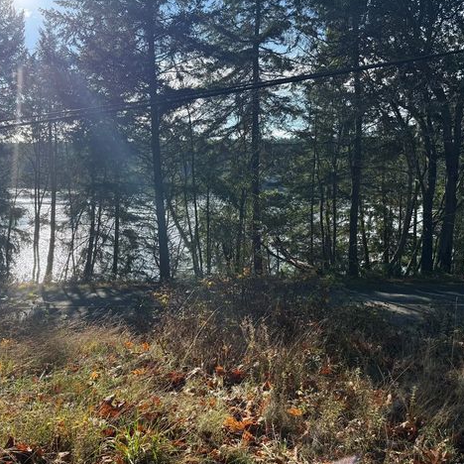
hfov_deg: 55.0
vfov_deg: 55.6
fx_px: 440
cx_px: 175
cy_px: 231
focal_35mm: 29
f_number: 1.78
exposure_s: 1/3425
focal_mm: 6.76
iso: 100
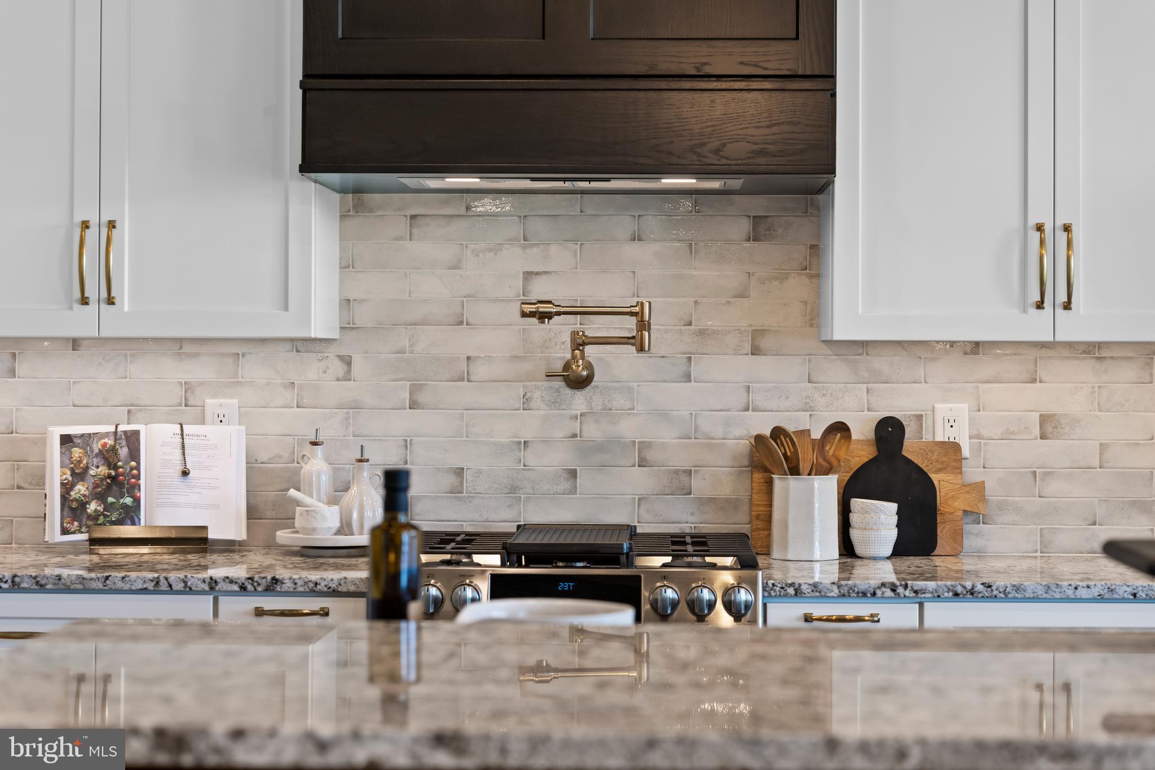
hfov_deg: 28.5
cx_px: 578
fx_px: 2278
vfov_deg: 19.2
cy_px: 385
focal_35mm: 71
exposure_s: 1/40
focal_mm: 71
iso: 500
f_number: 4.5
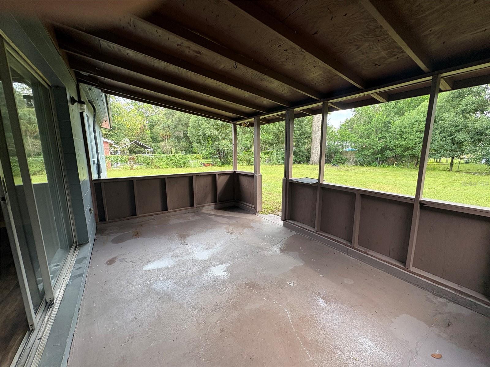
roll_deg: -0.5
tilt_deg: -9.1
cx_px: 245
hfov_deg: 102.1
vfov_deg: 85.7
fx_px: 198
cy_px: 184
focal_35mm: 14
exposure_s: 1/99
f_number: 2.2
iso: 40
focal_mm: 2.22
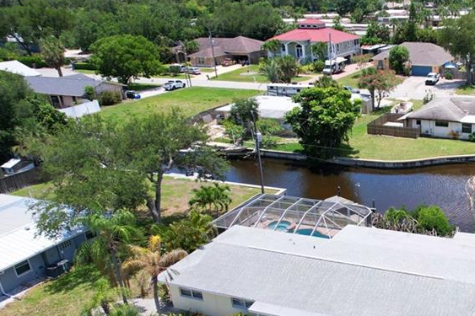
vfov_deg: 32.9
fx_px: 528
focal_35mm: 40
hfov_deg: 44.7
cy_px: 226
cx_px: 415
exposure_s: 1/2000
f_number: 2.8
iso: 140
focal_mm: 8.38
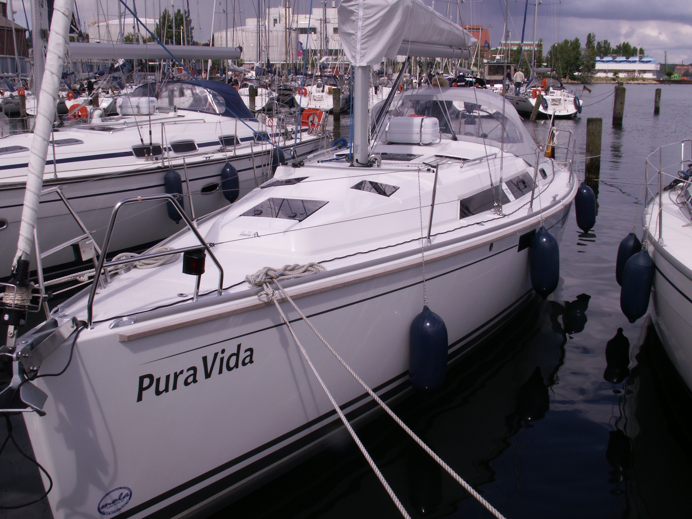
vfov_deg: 40.7
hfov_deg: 52.6
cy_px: 260
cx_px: 346
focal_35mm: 35
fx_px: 700
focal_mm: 5.86
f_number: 8
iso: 50
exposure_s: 1/320
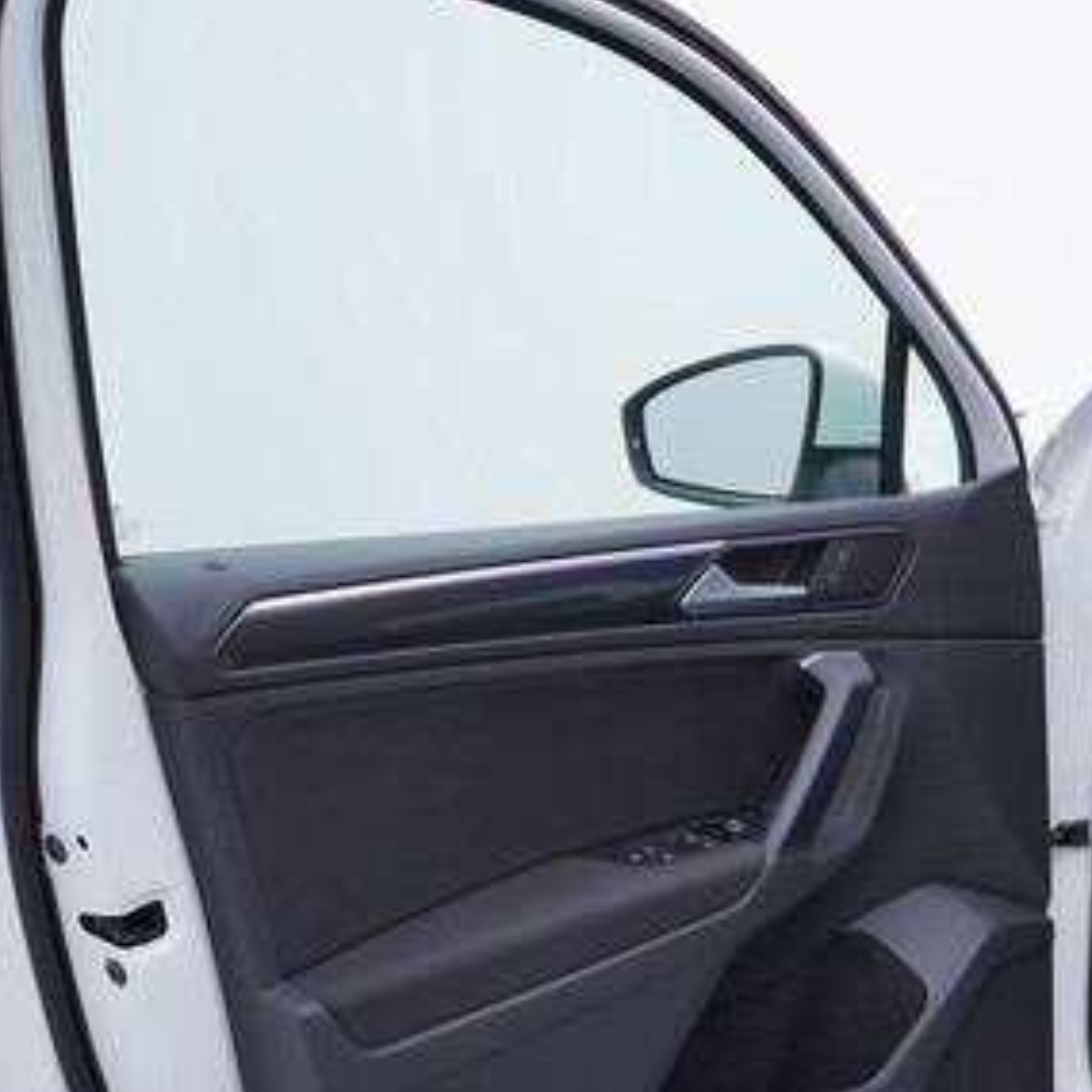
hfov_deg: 27.9
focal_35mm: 59
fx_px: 2106
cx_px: 992
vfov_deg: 28.9
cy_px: 692
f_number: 3.5
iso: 125
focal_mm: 24
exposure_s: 1/60
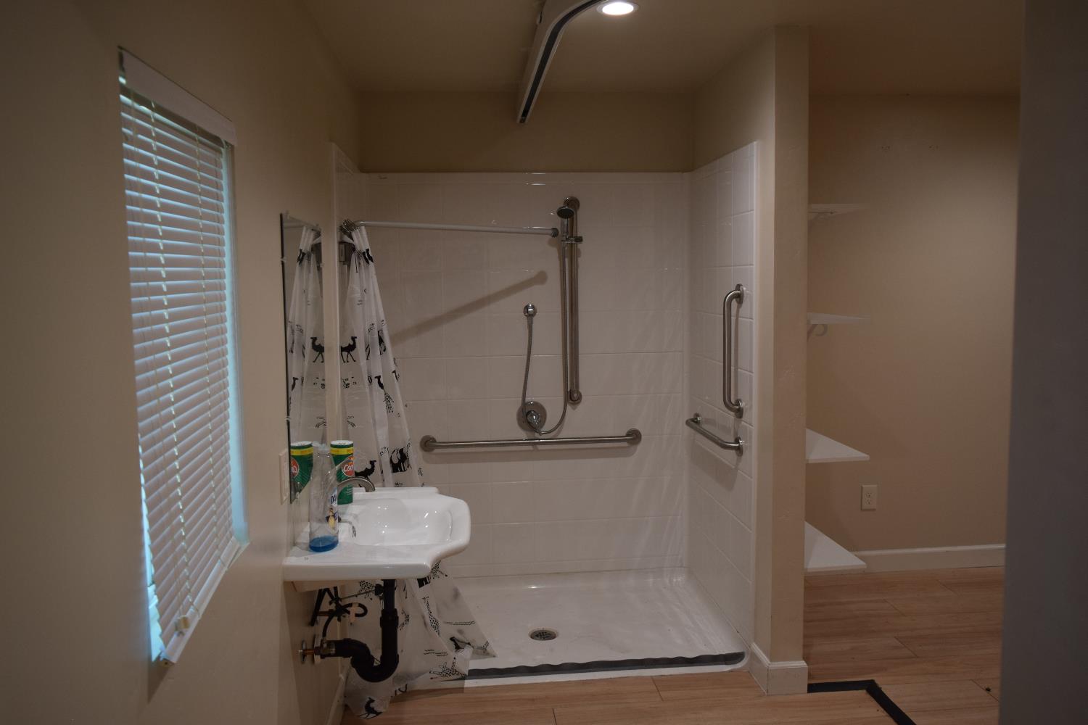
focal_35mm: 27
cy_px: 362
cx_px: 544
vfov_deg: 47.9
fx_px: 816
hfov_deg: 67.4
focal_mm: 18
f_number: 4
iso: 500
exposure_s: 1/60
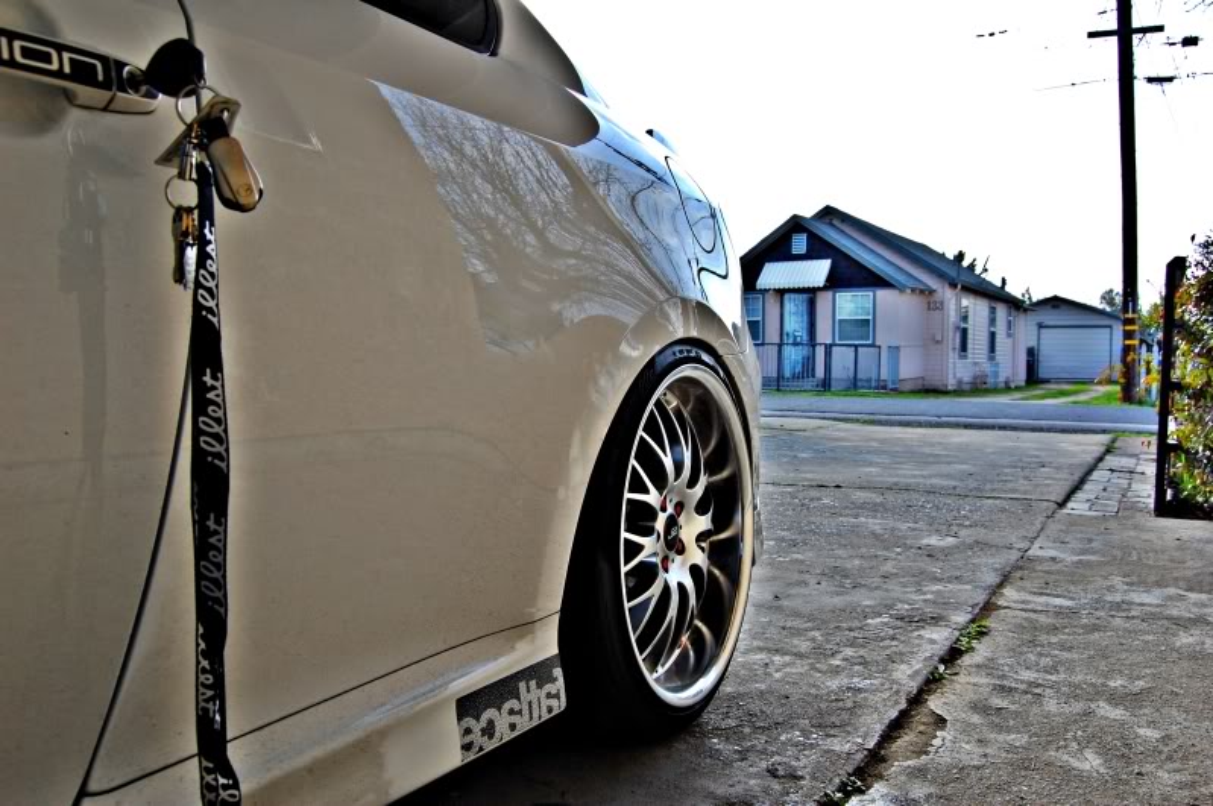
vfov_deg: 45.6
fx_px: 959
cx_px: 606
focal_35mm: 28
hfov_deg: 64.6
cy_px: 403
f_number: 8
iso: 200
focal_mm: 19
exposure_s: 1/250
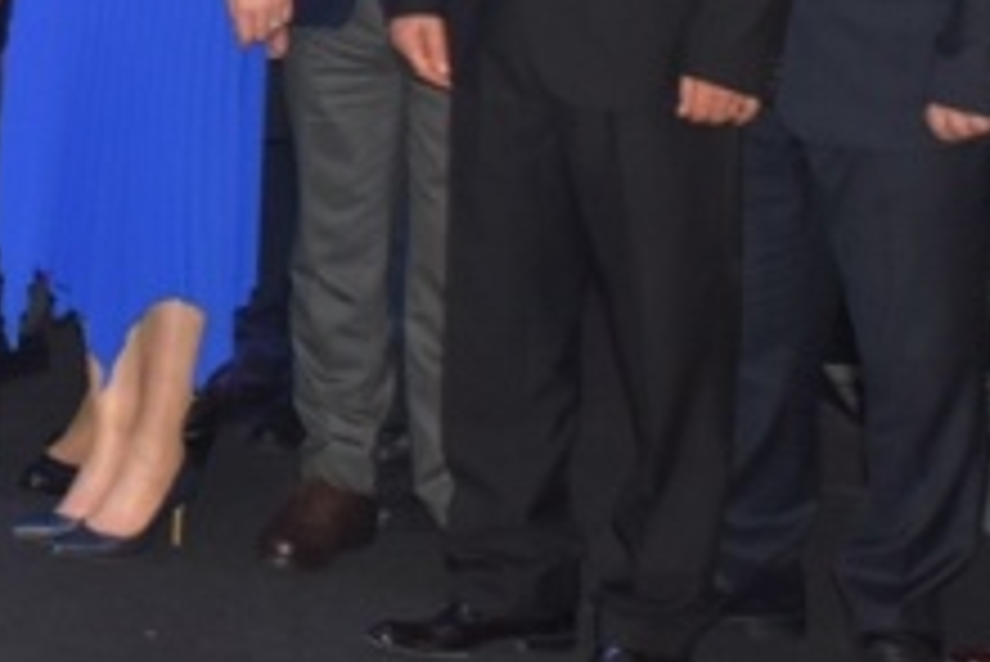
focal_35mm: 131
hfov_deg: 14.7
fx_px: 3605
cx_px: -432
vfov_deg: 10.2
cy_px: -257
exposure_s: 1/60
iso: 640
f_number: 3.8
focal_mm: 24
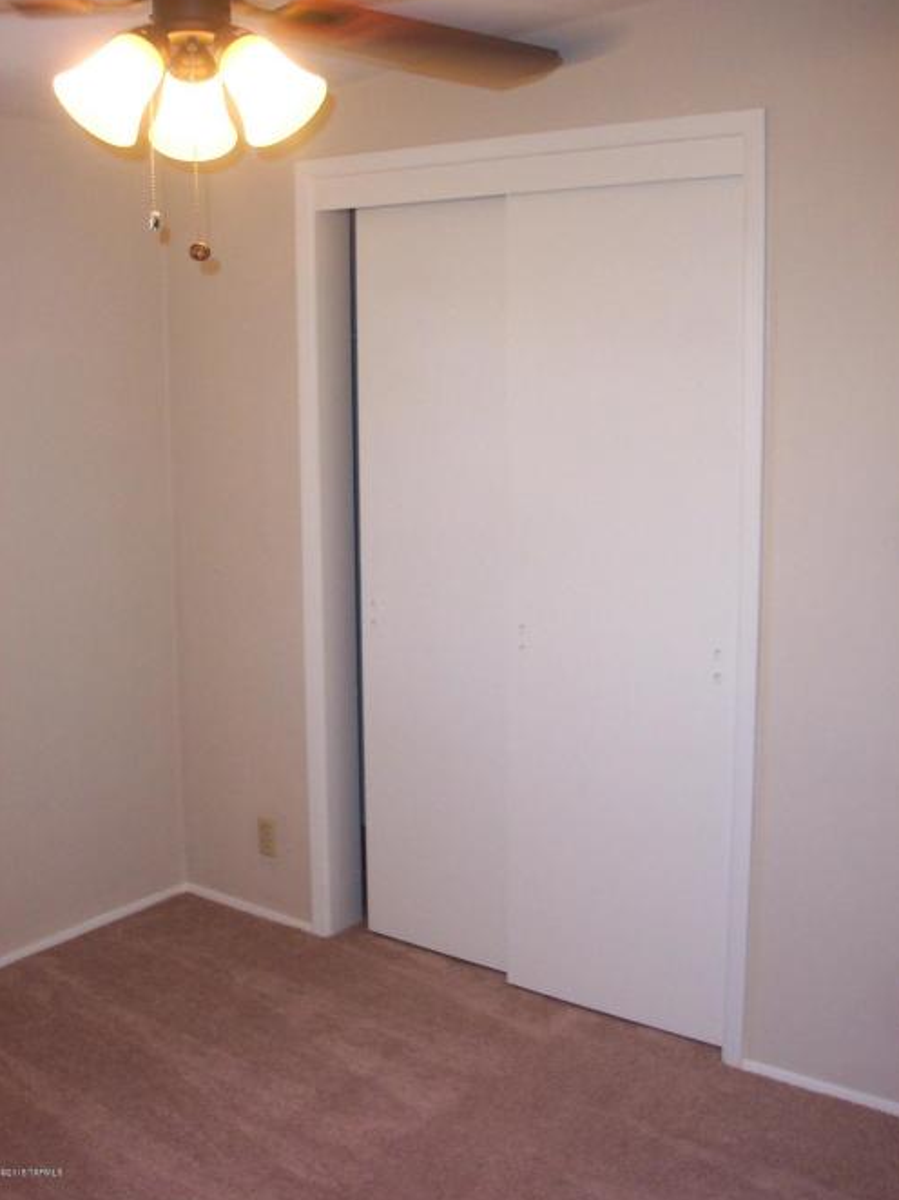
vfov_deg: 47.8
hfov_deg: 36.8
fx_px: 1351
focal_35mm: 39
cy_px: 521
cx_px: 459
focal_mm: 7.5
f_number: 2.8
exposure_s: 1/60
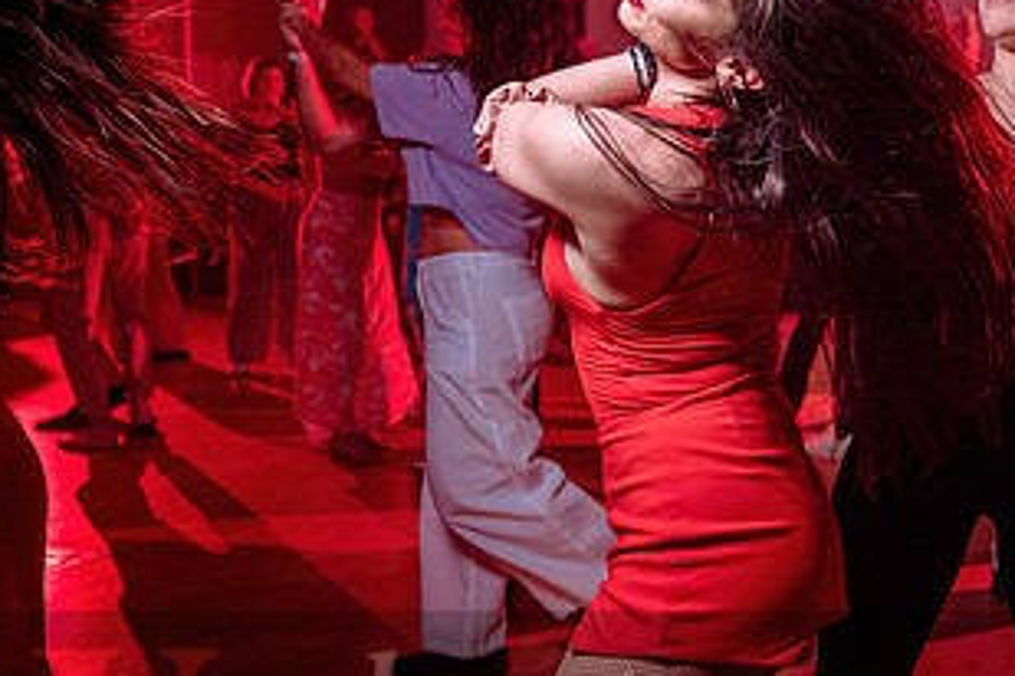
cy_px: 271
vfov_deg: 29.8
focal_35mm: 45
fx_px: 1269
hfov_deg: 41.8
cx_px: 808
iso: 800
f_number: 2.8
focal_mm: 24
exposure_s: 1/60
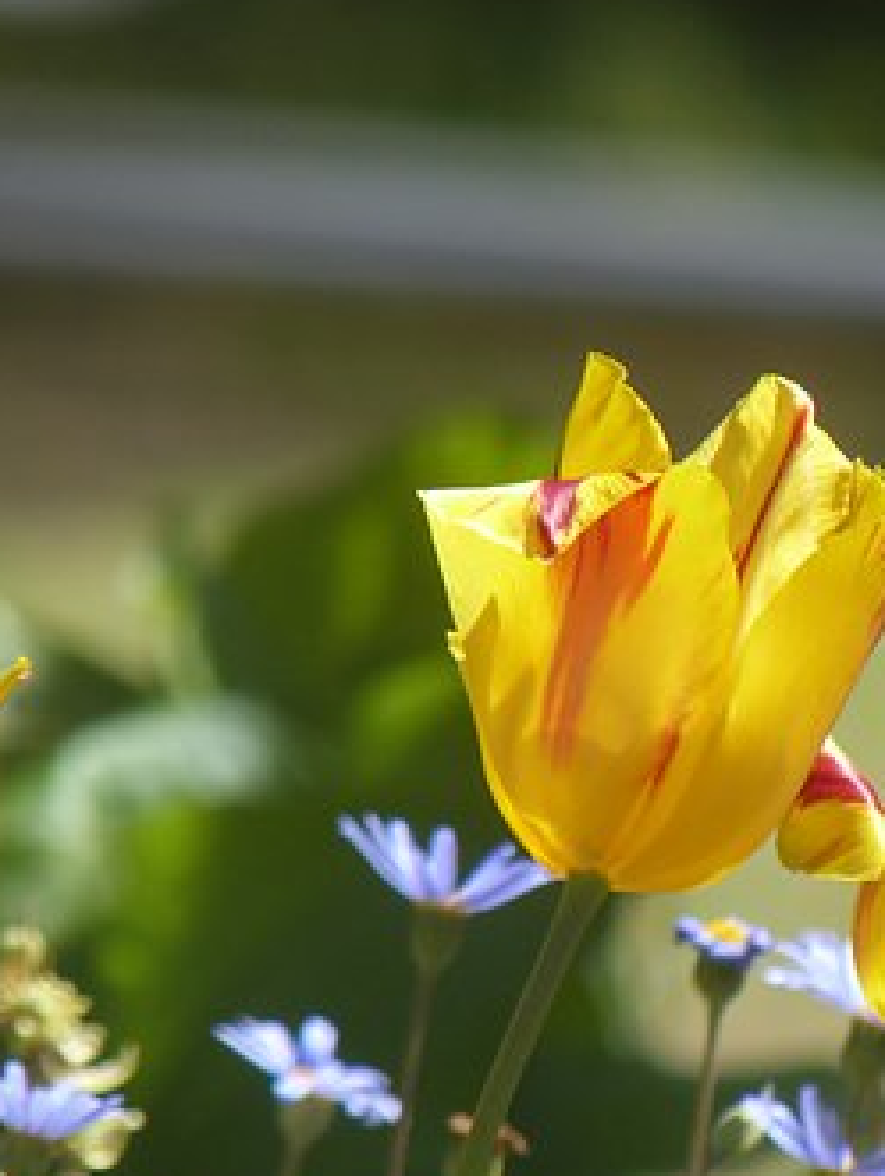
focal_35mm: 927
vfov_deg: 2.1
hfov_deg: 1.6
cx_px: 665
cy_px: 544
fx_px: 31539
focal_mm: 108
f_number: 4
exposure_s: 1/1000
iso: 200
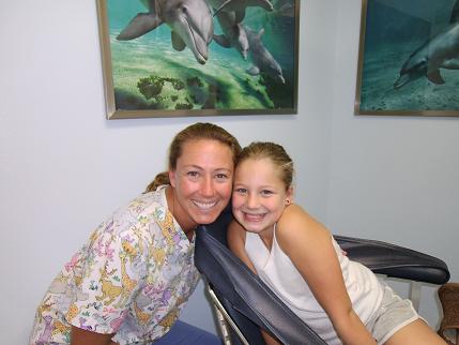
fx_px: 345
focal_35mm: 26
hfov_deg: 67.3
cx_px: 230
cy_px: 172
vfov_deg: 53.1
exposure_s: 1/30
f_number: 3.3
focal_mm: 4.5
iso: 100
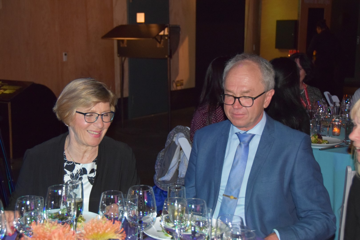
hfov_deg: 35.1
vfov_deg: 23.8
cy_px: 120
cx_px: 180
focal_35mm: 57
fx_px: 570
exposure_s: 1/60
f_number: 4.2
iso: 3200
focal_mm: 38
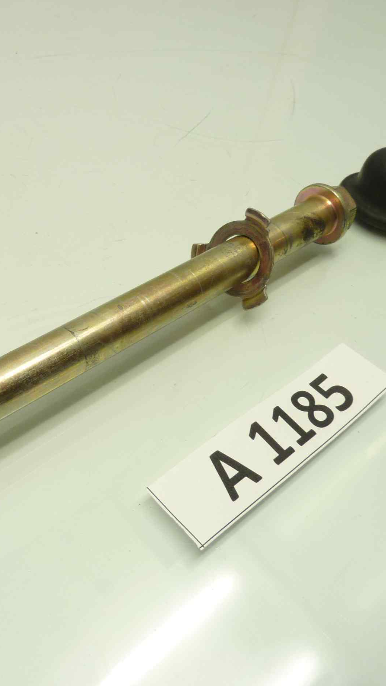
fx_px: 673
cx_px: 130
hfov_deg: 31.8
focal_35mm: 37
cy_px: 337
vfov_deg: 54.0
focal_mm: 4.1
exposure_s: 1/20
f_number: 3.3
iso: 80
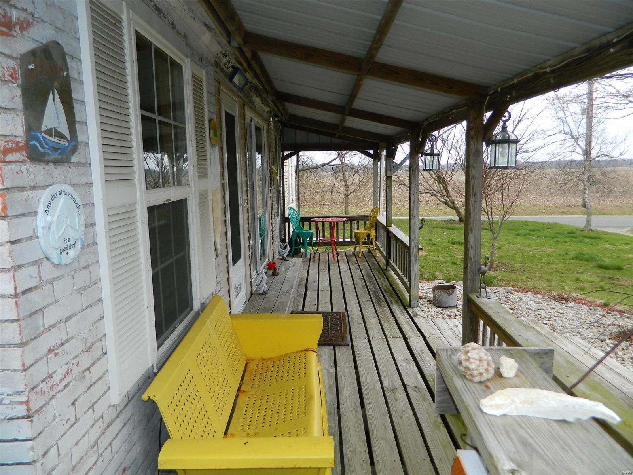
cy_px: 238
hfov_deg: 69.4
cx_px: 316
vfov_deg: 54.9
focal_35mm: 25
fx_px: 457
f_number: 3.1
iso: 80
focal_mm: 4.5
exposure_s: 1/320
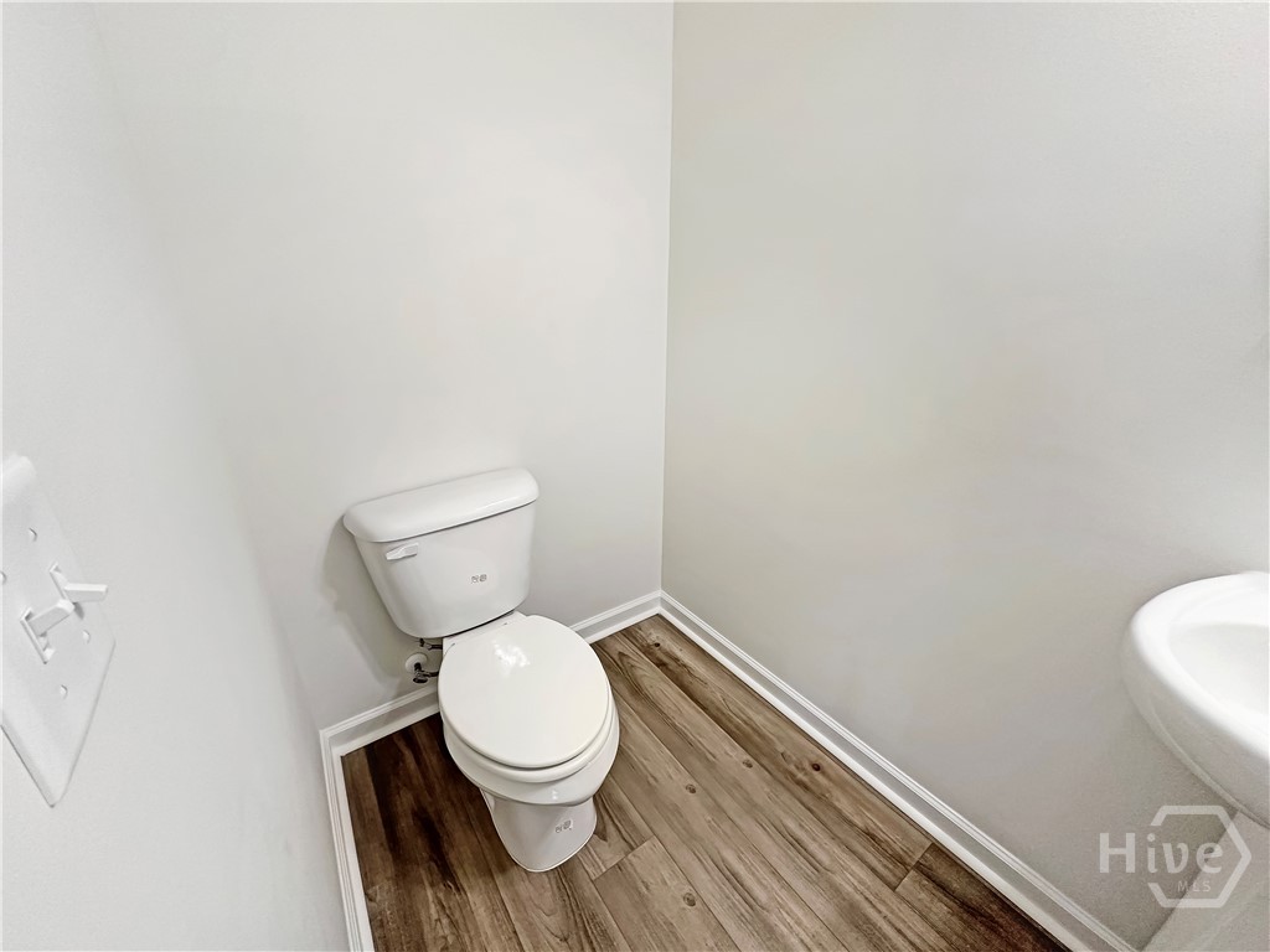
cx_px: 635
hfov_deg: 102.1
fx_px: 514
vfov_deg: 85.7
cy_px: 476
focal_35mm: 14
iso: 250
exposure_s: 1/120
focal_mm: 2.22
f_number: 2.2
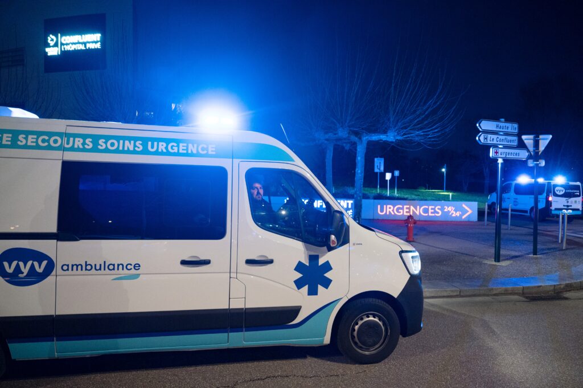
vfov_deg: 53.1
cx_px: 292
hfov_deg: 73.8
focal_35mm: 24
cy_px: 194
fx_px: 388
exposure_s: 1/125
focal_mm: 24
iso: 4000
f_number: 2.8
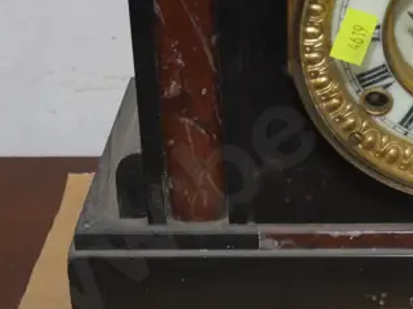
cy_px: -22
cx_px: 492
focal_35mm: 124
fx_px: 1478
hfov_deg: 15.3
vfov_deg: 11.8
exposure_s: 1/60
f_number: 4.1
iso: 320
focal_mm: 19
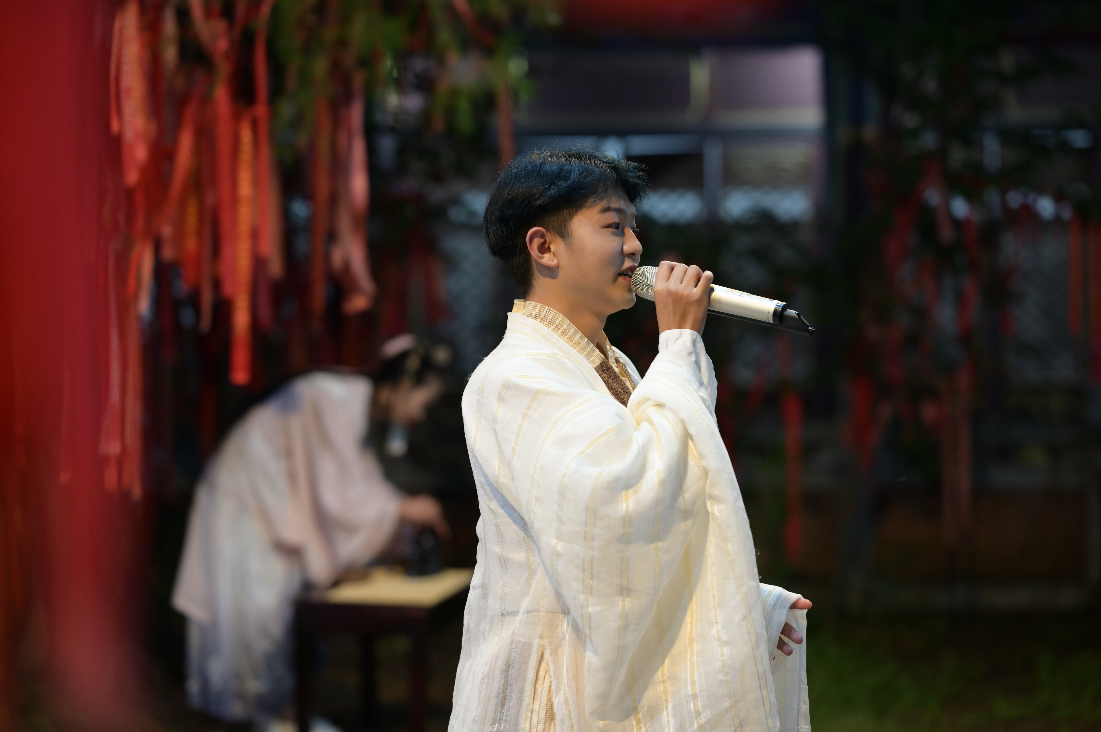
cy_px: 366
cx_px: 550
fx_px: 2598
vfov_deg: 16.1
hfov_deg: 23.9
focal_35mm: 85
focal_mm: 85
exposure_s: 1/100
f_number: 2.2
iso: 1600
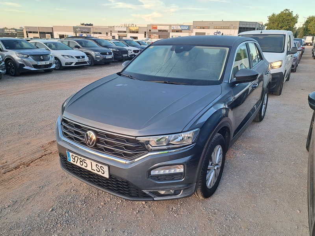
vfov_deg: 56.8
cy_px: 118
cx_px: 158
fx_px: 218
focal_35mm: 24
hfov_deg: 71.6
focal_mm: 5.23
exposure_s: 1/100
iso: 50
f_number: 1.8
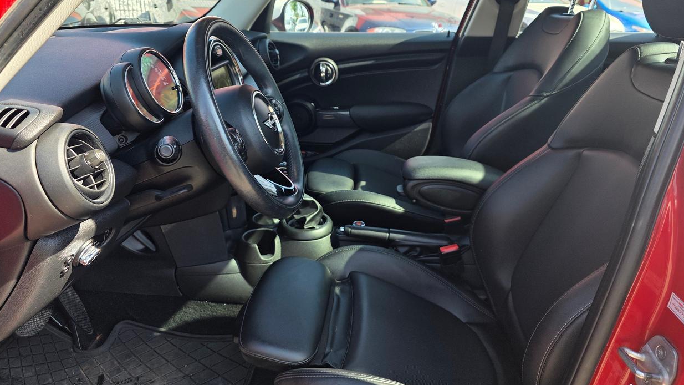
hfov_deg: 71.9
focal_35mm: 26
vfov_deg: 44.3
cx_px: 350
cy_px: 174
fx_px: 472
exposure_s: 1/359
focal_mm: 6.3
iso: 50
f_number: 1.7
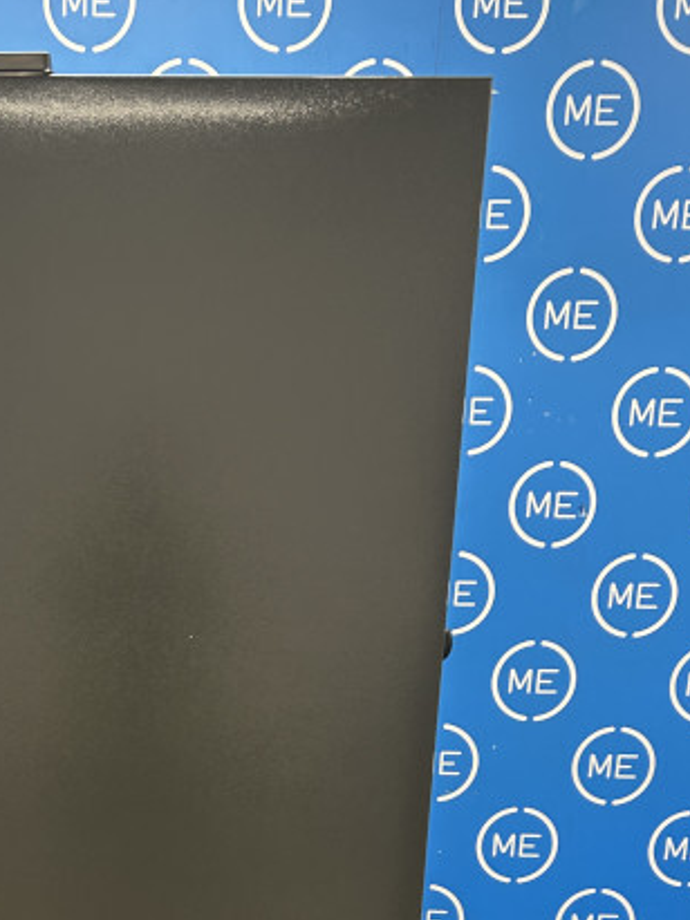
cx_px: 109
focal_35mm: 51
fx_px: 1356
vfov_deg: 35.4
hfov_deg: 27.8
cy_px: 819
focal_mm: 5.7
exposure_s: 1/50
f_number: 1.5
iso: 100
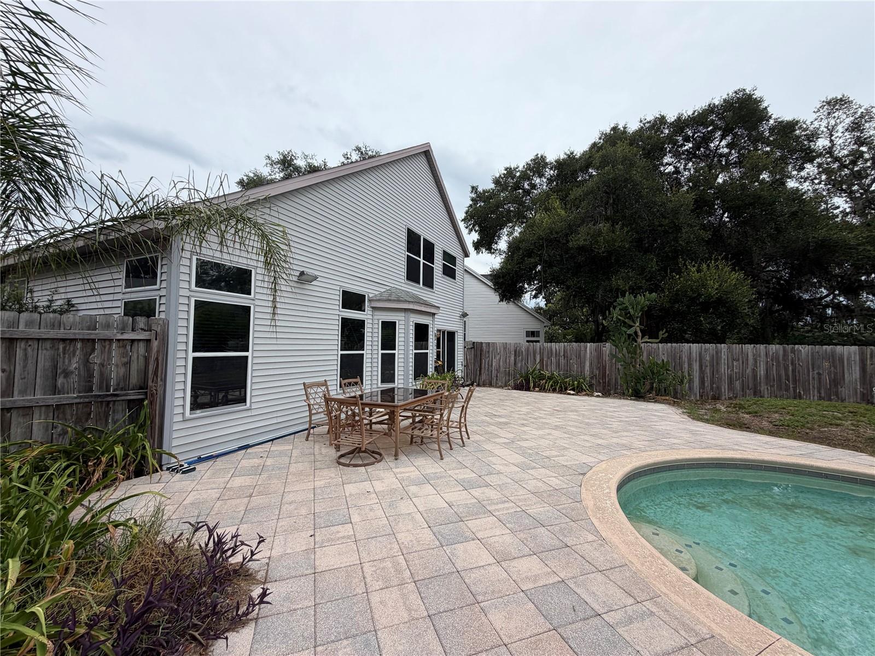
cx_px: 438
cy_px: 328
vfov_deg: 85.7
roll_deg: -0.5
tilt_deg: +3.8
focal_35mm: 14
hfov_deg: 102.1
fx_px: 354
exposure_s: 1/518
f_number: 2.2
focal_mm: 2.22
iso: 40
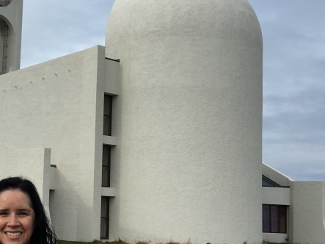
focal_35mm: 67
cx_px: 29
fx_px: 629
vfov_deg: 21.9
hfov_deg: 27.8
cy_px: 138
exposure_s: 1/1374
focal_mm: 4.15
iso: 25
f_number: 2.2
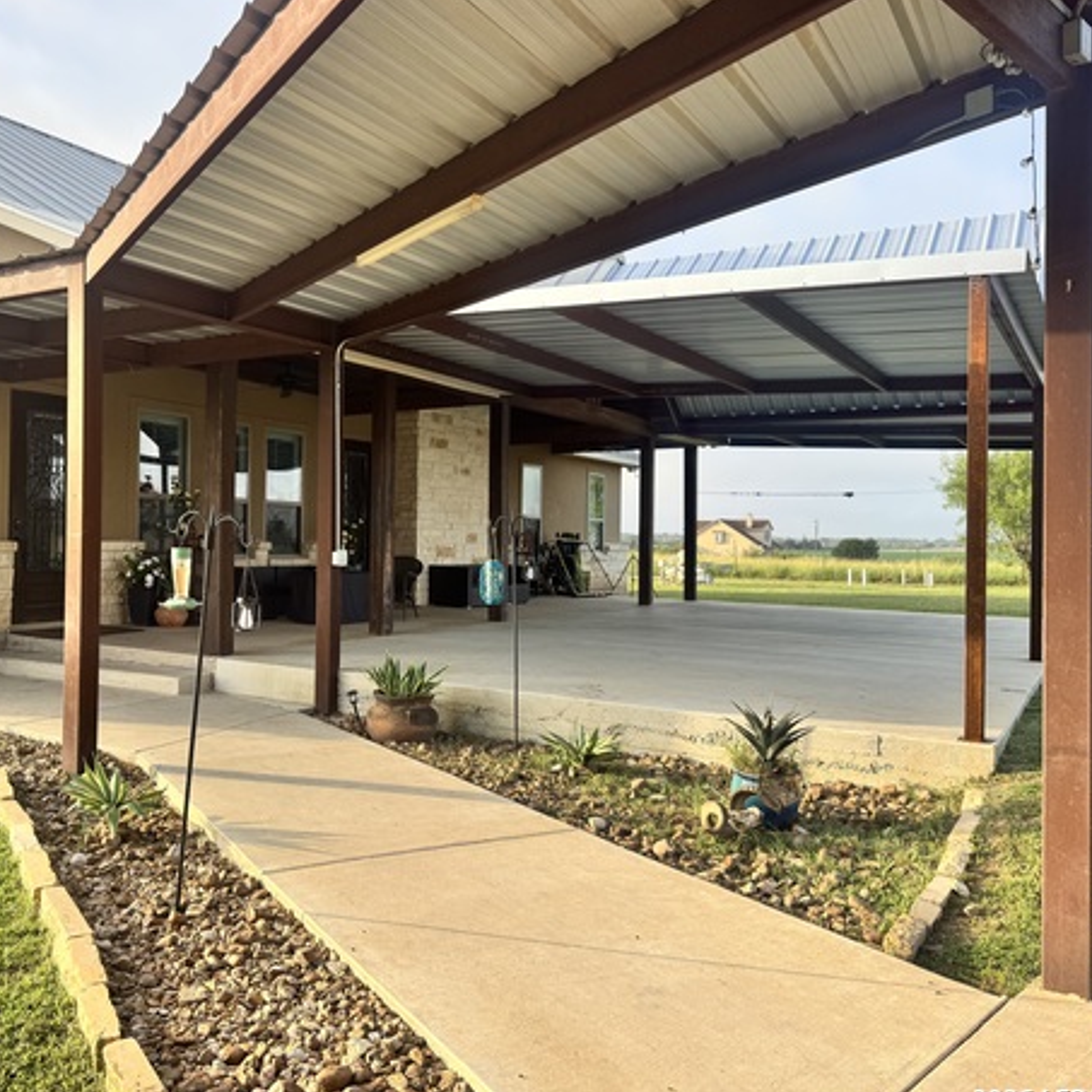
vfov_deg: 54.0
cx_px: 393
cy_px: 533
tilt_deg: +0.7
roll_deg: -2.5
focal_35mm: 30
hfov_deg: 53.3
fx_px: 1071
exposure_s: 1/1042
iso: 80
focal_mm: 6.76
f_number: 1.78
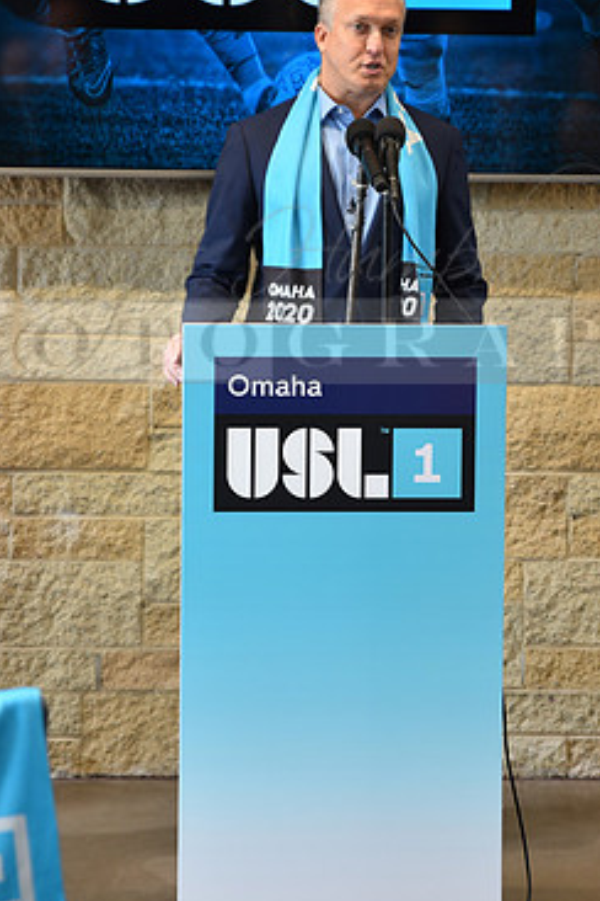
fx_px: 2775
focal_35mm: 111
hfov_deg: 12.3
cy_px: 273
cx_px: 326
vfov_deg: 18.4
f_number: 2.8
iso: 400
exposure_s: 1/60
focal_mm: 70
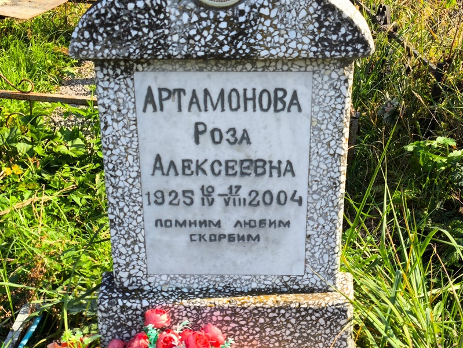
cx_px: 232
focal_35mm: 50
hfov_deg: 38.2
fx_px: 669
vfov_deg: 29.1
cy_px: 174
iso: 50
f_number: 1.7
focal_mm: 4.71
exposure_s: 1/400
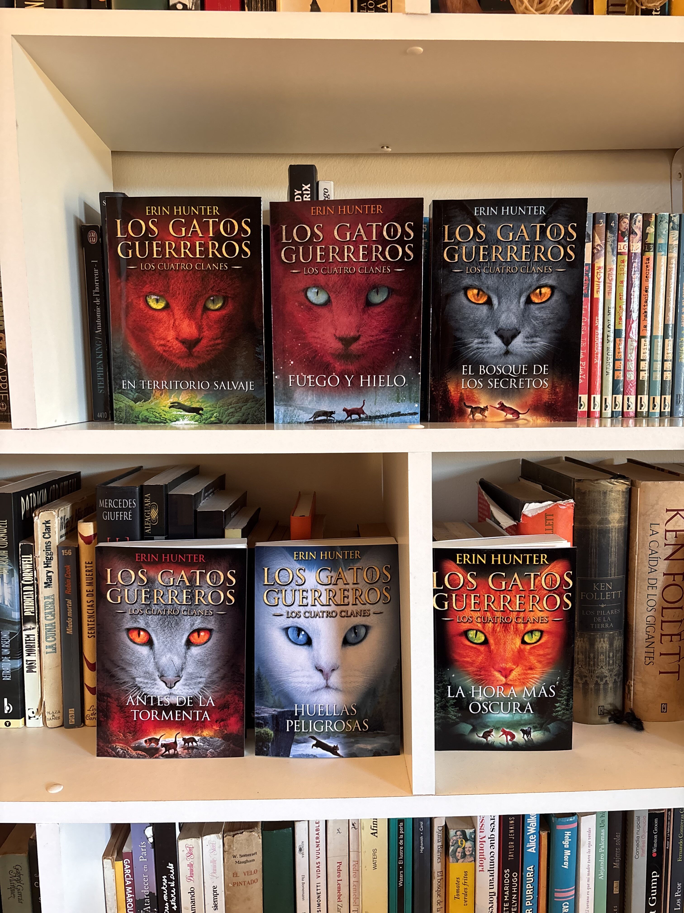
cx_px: 342
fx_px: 685
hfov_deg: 53.1
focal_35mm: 26
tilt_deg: -5.7
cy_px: 456
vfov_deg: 67.3
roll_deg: +0.3
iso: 320
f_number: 1.6
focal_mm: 5.96
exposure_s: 1/50
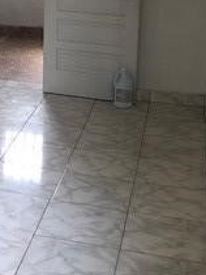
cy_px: 8
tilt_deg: -9.4
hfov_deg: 16.5
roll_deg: +0.5
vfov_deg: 22.3
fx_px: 675
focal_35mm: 85
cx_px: -51
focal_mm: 3.99
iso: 25
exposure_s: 1/40
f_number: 1.8
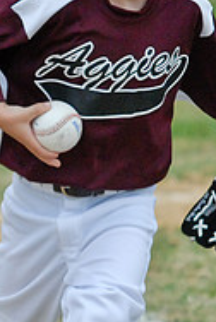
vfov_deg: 4.8
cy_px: 188
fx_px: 3856
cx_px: 107
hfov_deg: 3.2
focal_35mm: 430
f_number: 2.8
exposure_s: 1/1000
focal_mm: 120
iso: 1000
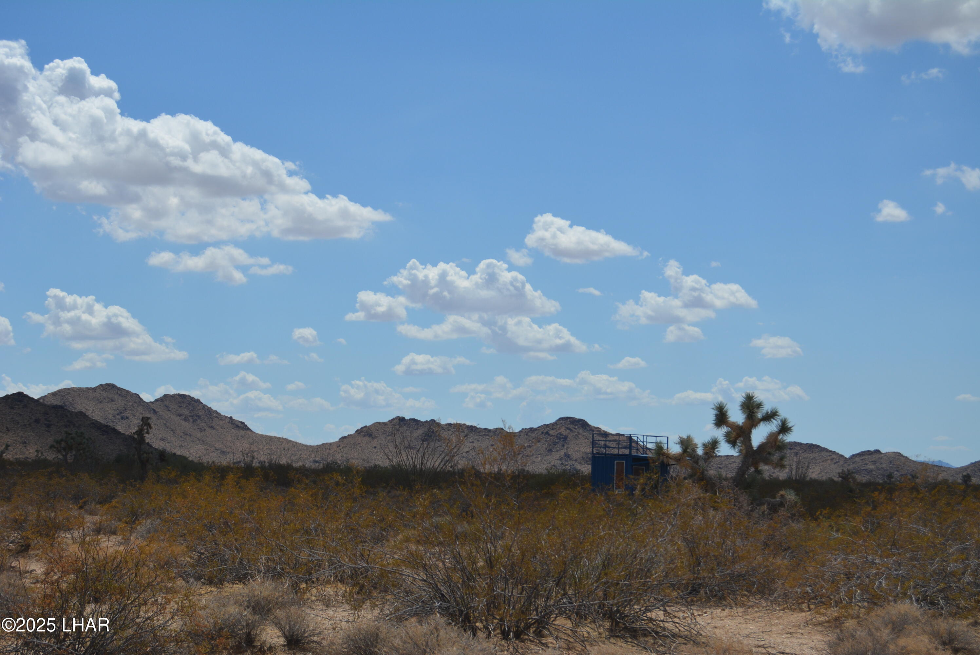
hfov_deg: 24.6
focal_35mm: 82
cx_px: 490
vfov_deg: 16.6
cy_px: 328
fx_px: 2248
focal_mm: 55
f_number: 8
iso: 360
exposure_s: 1/2000
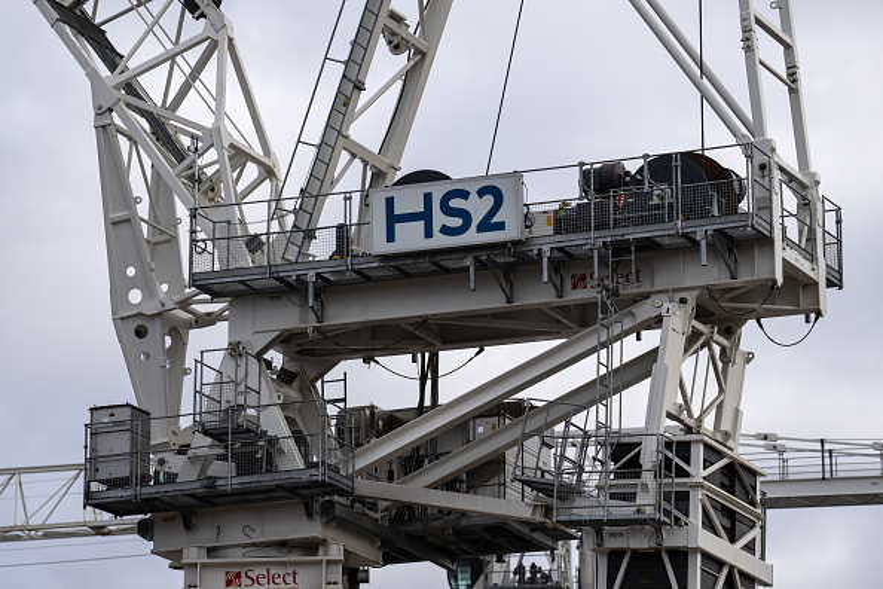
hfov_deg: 10.9
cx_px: 442
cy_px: 294
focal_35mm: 188
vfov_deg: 7.3
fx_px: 4611
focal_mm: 188
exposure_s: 1/5000
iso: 800
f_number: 4.5
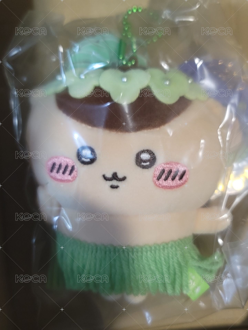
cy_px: 165
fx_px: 239
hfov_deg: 54.9
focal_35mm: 25
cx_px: 124
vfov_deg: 69.4
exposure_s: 1/40
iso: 320
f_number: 1.8
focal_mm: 7
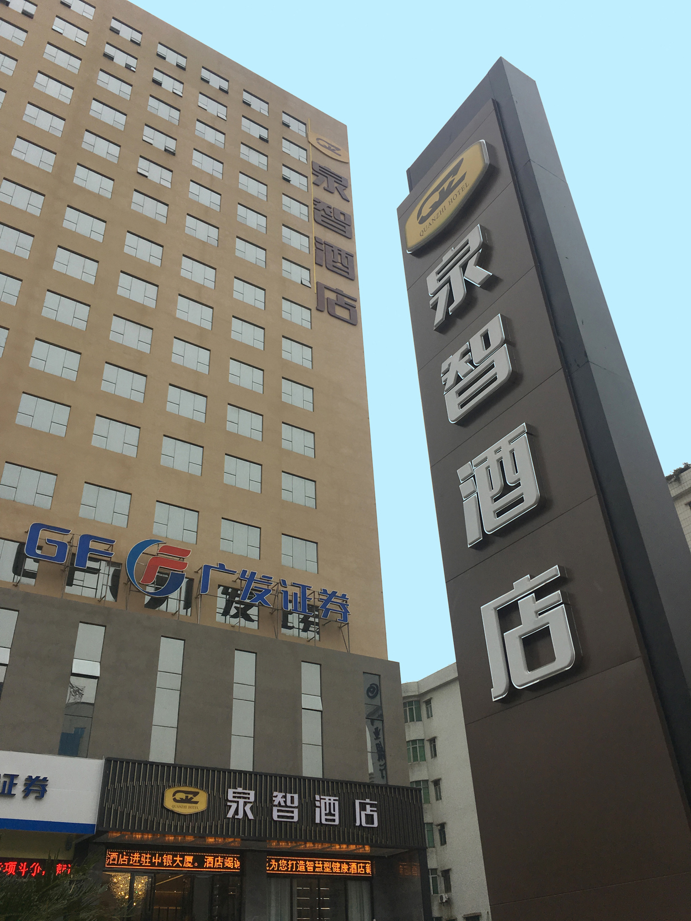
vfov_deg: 61.7
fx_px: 772
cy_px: 460
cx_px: 346
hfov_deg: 48.2
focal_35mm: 29
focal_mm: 4.15
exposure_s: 1/472
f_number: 2.2
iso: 25
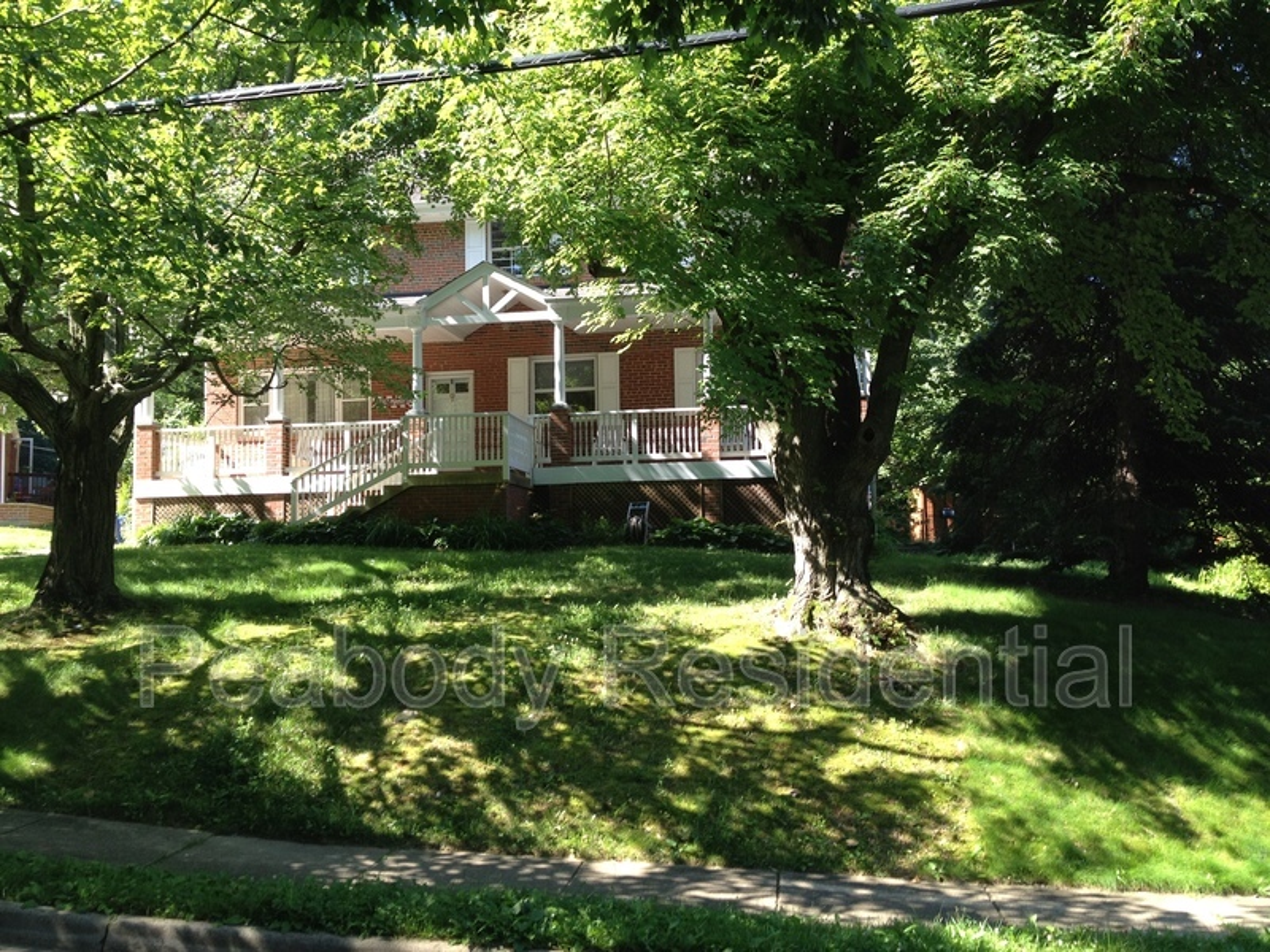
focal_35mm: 35
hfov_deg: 52.6
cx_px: 635
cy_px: 476
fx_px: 1284
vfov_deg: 40.7
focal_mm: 4.28
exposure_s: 1/188
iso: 64
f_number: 2.4
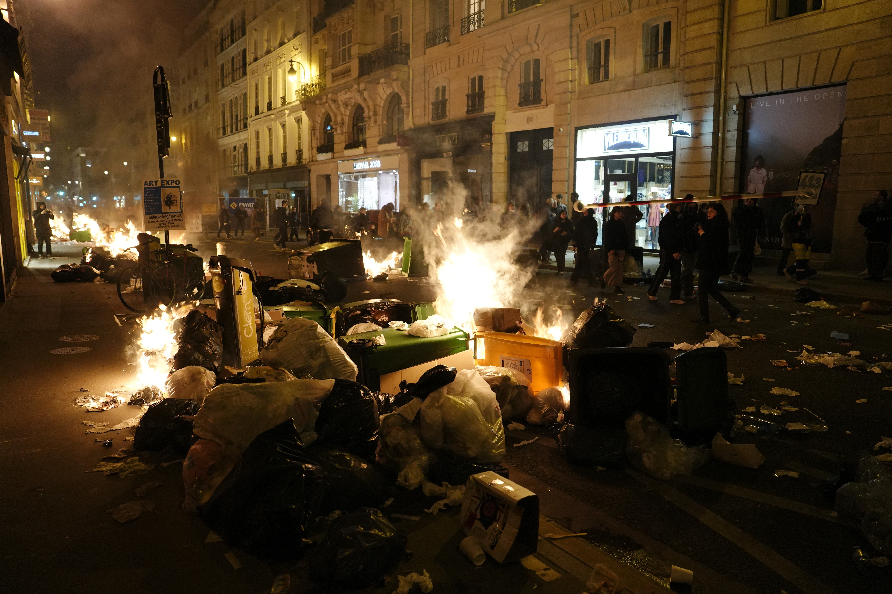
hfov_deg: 73.7
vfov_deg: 53.1
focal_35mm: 24
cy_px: 297
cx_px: 446
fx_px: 595
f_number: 2.8
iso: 2500
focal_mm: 24
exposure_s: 1/100
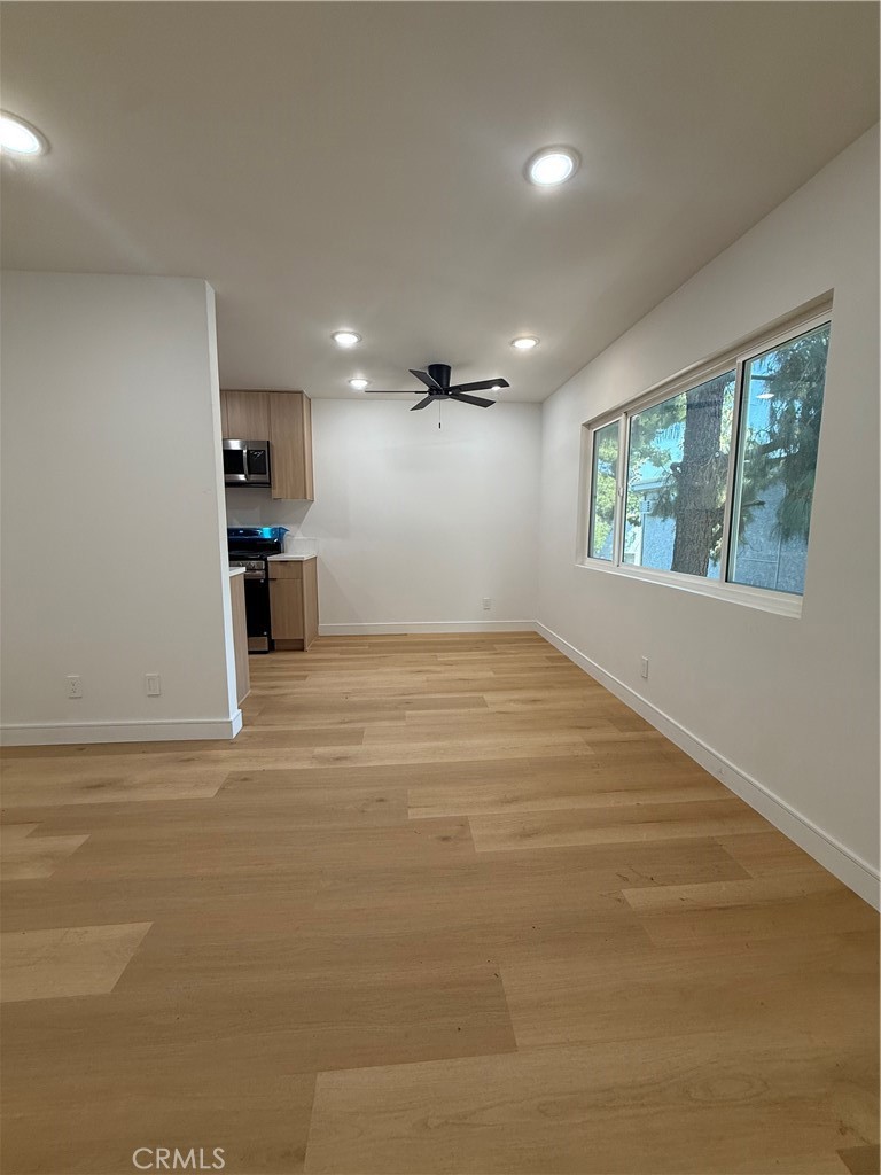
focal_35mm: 14
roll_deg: +0.1
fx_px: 475
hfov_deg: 85.7
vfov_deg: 102.1
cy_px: 588
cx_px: 440
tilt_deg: -6.8
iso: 100
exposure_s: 1/120
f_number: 2.2
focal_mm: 2.22
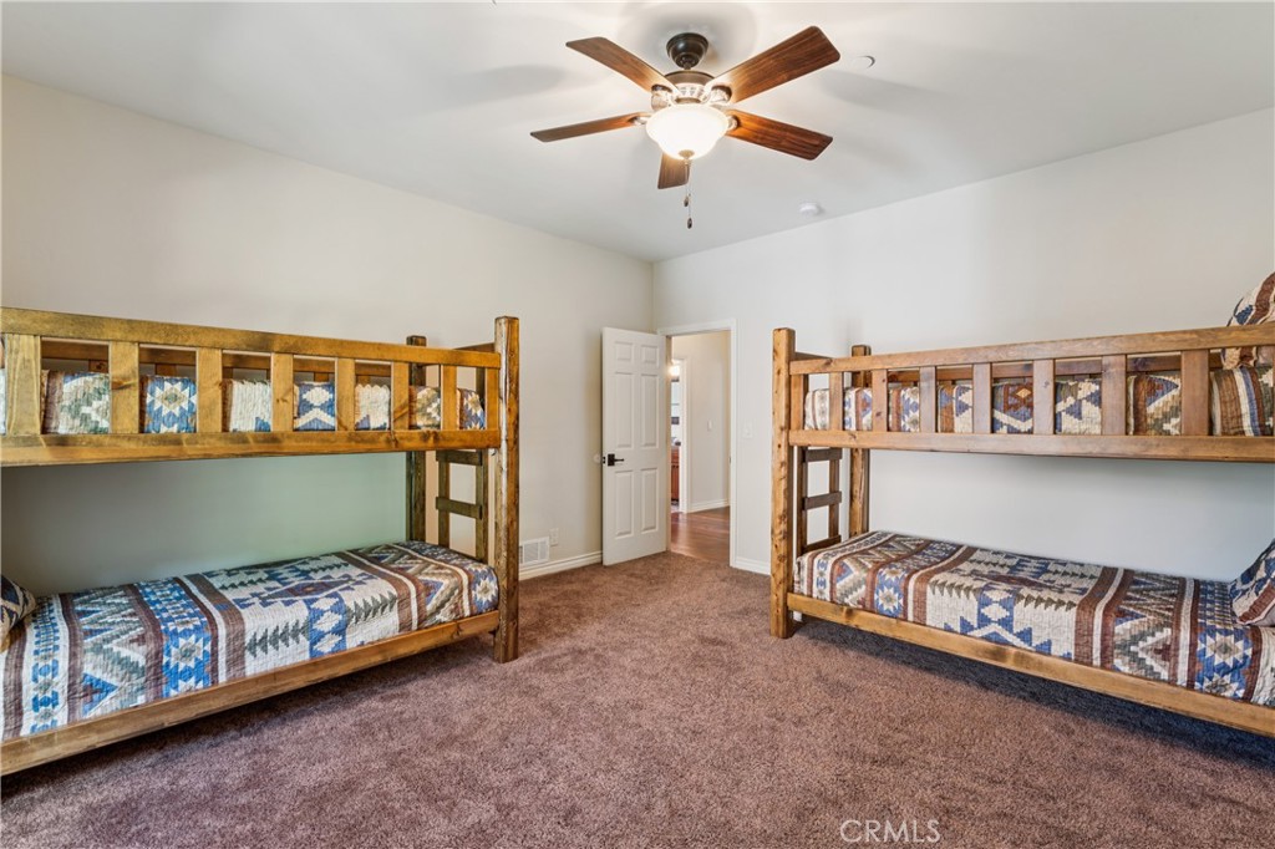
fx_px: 574
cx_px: 638
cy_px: 424
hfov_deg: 96.0
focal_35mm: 16
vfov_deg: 73.0
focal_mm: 16.2
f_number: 13
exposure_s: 4
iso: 100
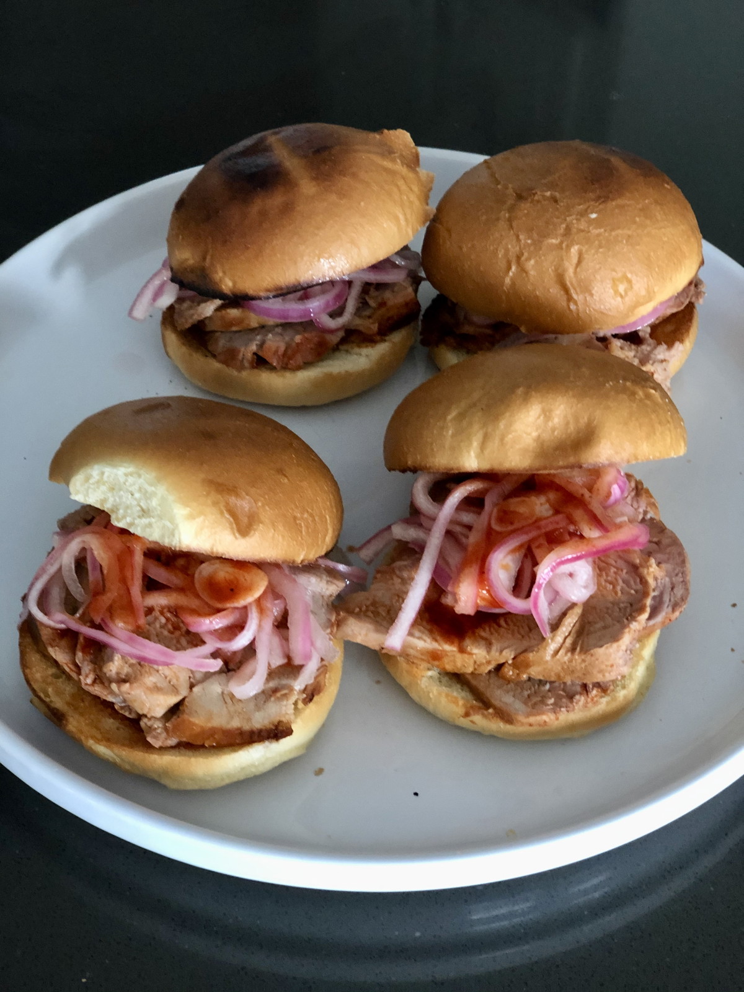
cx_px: 372
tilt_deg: -46.8
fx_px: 1490
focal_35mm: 52
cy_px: 496
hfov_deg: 28.0
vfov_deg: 36.8
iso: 160
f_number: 2.4
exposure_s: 1/13
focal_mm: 6
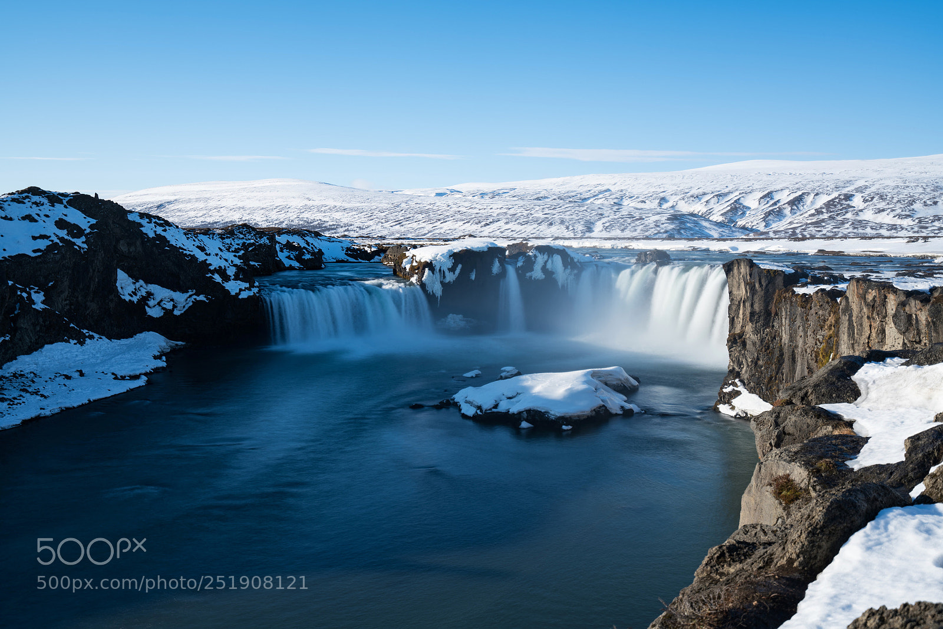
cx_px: 472
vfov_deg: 37.9
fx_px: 917
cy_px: 314
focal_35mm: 35
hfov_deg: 54.4
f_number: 4
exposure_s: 1/640
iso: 100
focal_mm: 35
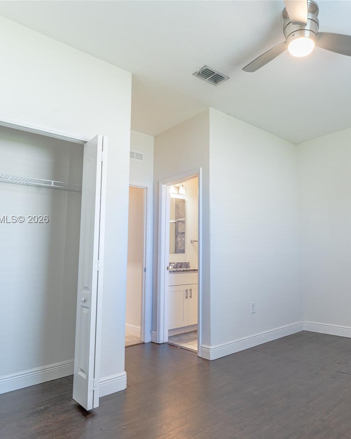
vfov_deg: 70.3
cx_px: 250
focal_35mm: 24
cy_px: 220
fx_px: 312
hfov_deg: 56.7
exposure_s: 1/13
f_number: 8
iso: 320
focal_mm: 17
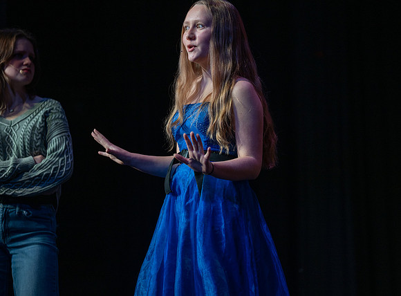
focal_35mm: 224
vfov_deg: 6.6
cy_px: 134
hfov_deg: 8.9
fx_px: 2580
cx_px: 194
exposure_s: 1/320
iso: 450
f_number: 2.8
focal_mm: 185
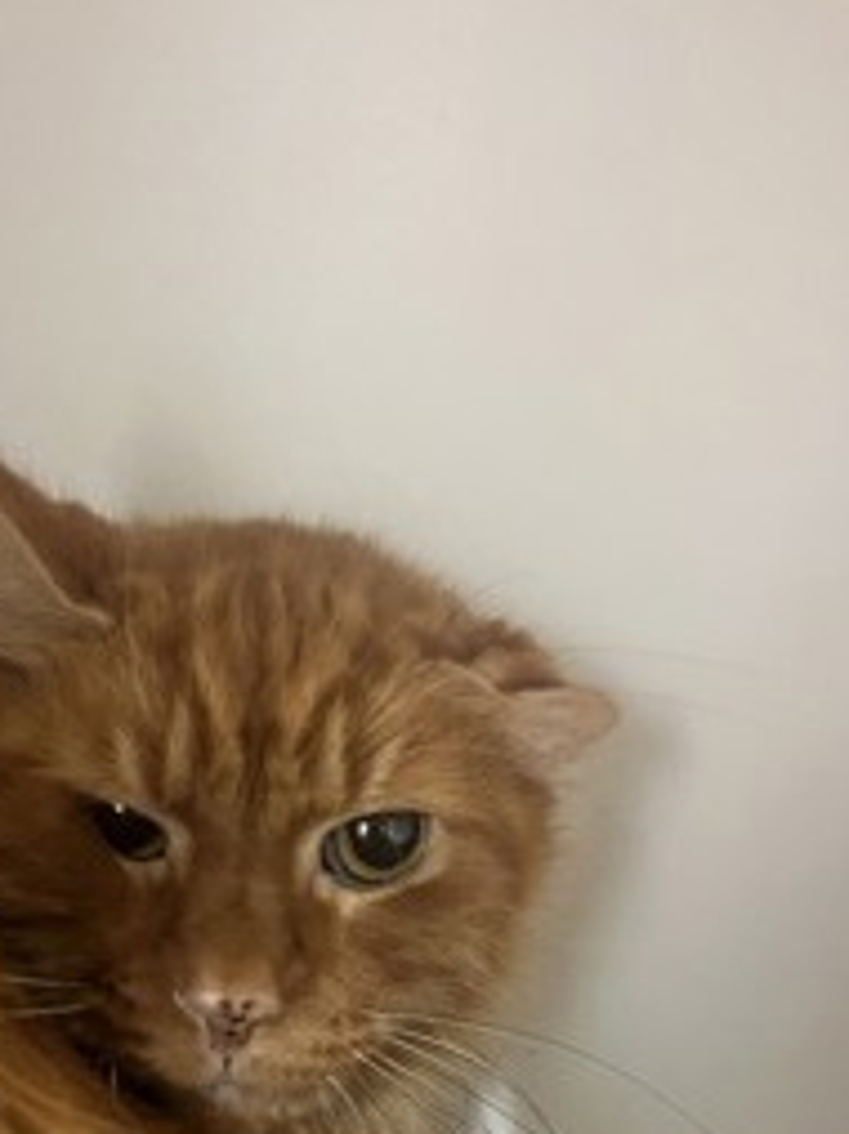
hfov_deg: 32.9
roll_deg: -2.6
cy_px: 915
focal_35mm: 43
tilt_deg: -24.6
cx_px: 208
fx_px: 1409
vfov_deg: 41.9
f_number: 1.6
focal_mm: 5.1
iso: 640
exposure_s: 1/30
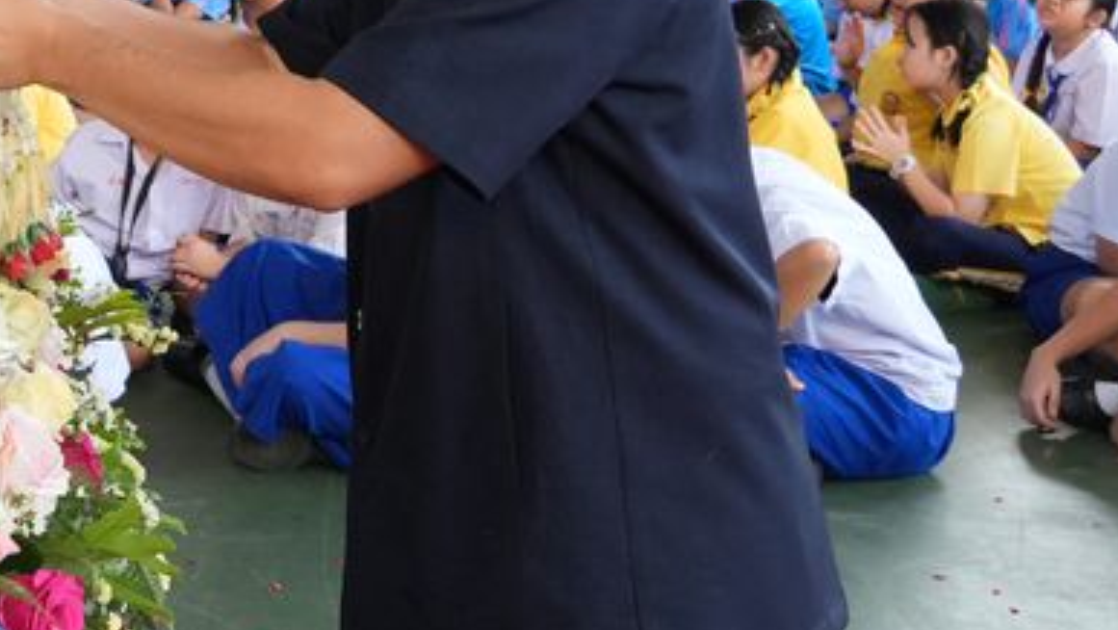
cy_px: -282
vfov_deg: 12.4
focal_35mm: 93
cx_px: -90
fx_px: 2768
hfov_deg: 21.7
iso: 1250
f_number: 5.6
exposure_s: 1/200
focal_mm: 23
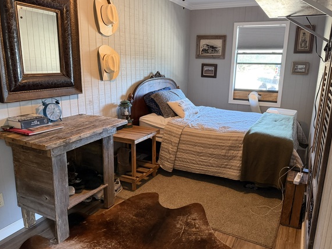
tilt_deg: -13.6
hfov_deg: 65.2
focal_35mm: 27
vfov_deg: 51.4
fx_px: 259
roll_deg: -1.2
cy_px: 126
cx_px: 181
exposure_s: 1/60
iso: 500
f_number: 1.78
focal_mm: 6.76
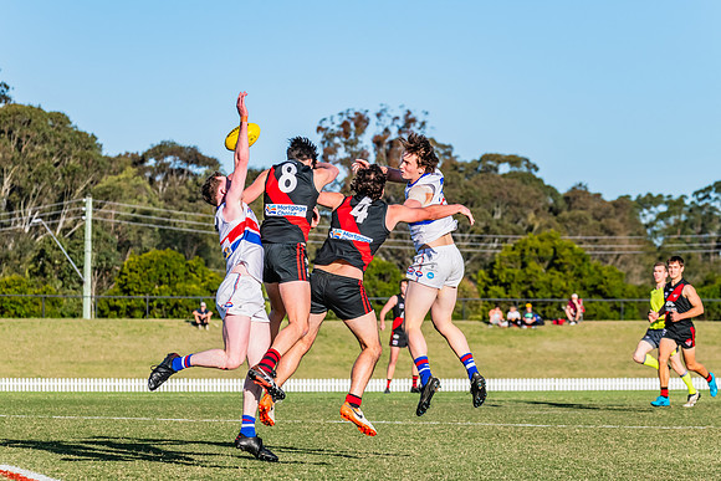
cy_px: 240
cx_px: 360
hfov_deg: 9.2
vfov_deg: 6.2
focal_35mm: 223
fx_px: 4474
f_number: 10
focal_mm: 220
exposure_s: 1/1600
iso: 800
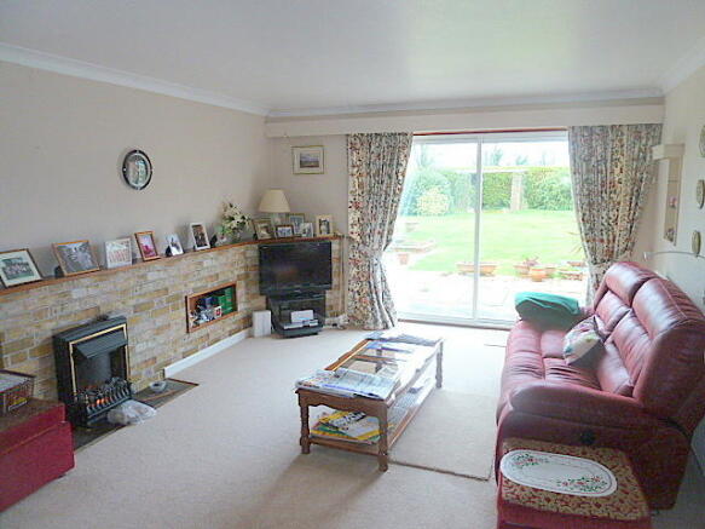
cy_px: 264
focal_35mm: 25
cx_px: 352
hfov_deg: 69.4
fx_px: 509
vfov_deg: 54.9
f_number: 3.3
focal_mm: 4.1
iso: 100
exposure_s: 1/30
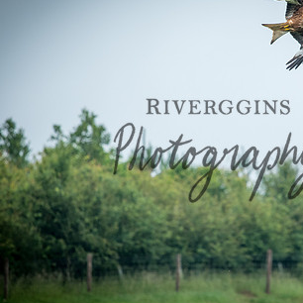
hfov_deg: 2.4
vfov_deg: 2.4
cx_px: 263
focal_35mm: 724
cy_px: 143
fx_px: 7170
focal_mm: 300
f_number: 4.5
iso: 500
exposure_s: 1/1600
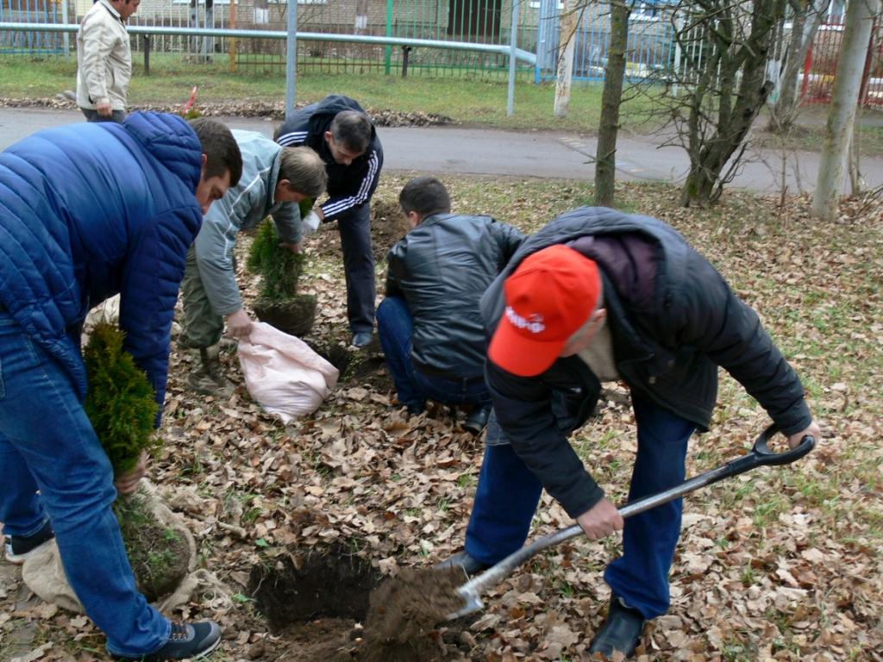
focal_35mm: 35
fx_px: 893
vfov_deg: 40.7
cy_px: 331
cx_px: 442
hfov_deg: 52.6
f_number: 2.8
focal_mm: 7.4
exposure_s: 1/30
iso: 80
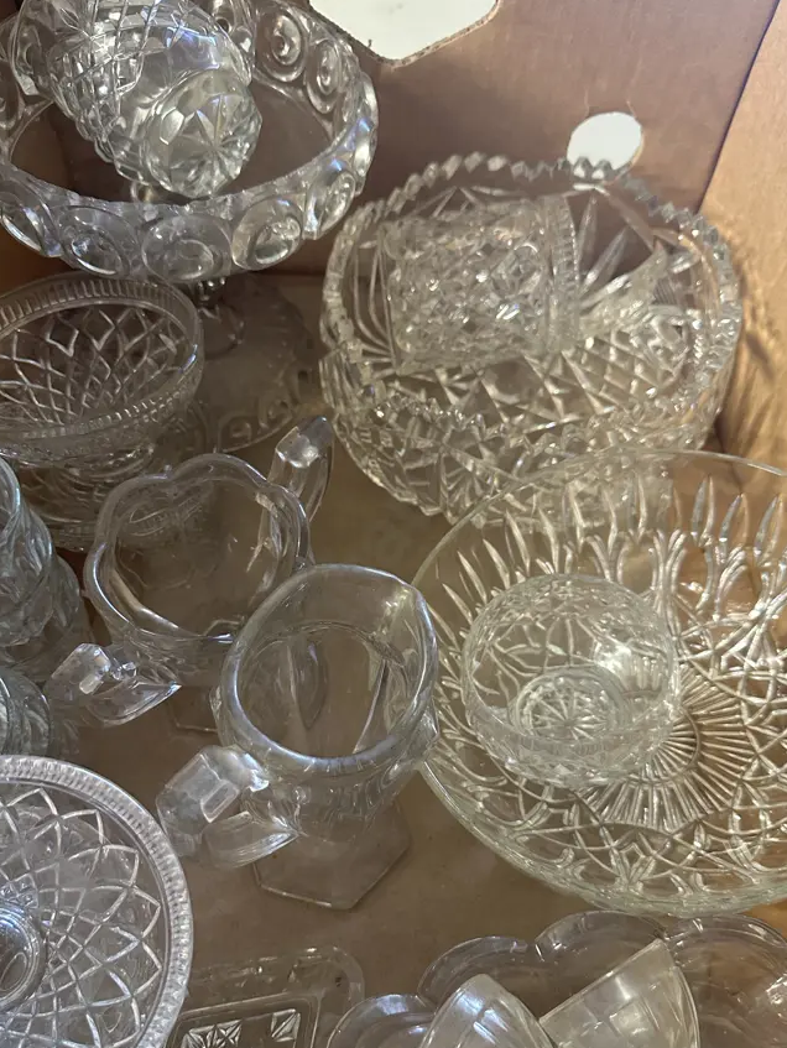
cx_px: 346
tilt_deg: -59.9
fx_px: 878
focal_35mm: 29
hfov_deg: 48.2
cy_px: 591
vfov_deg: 61.4
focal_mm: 6.86
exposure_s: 1/50
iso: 500
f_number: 1.78
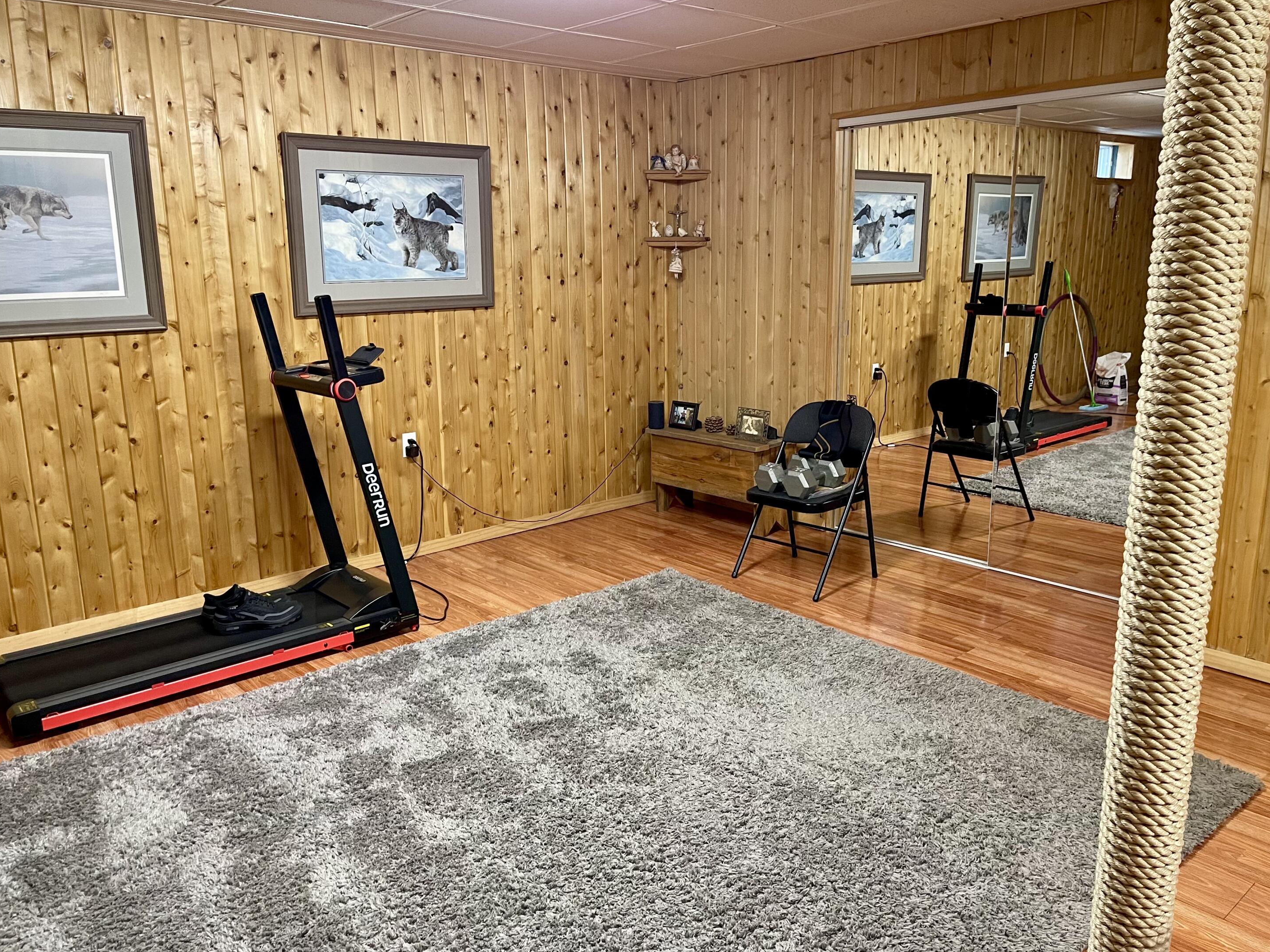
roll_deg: +1.1
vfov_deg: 53.1
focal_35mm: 26
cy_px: 470
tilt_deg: -12.2
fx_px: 954
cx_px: 627
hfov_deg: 67.3
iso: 320
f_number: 1.6
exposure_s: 1/60
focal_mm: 5.1
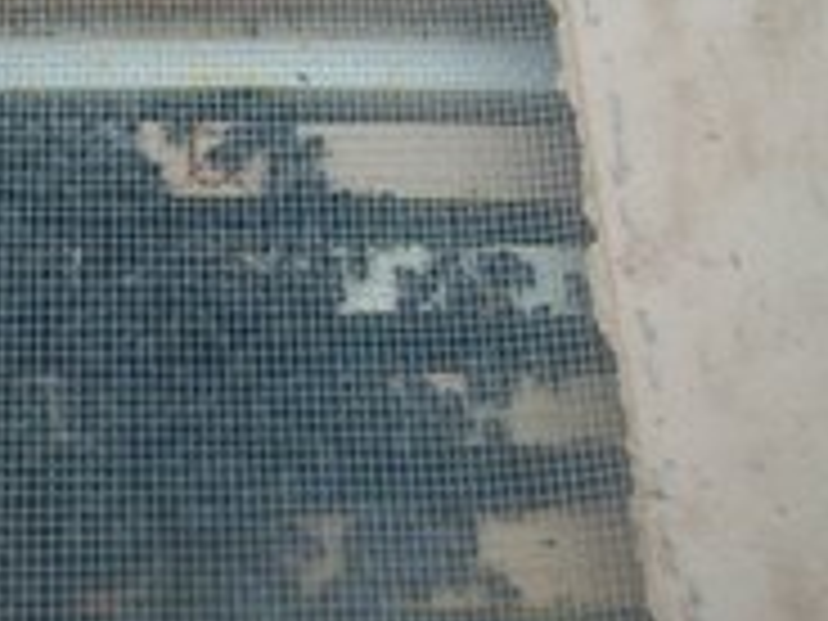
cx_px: 184
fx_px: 1459
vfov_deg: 24.0
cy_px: 331
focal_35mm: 61
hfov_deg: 31.0
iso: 80
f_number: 2.9
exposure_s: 1/160
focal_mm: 5.7
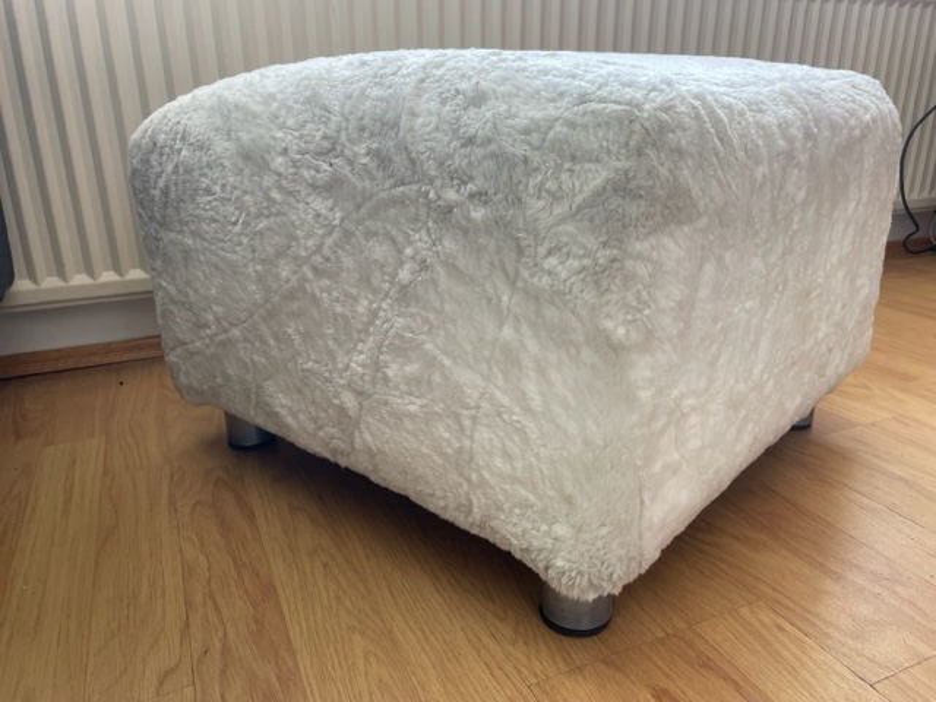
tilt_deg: -19.6
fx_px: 703
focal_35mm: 26
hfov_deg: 67.3
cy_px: 351
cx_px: 468
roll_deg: +1.4
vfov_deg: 53.1
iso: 100
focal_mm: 4.2
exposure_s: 1/121
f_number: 1.6
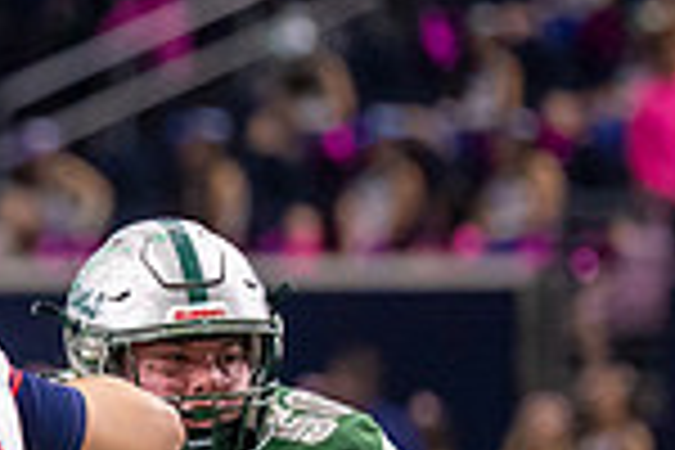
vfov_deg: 1.4
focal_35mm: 1018
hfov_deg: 2.0
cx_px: -661
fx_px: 19086
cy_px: 451
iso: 2000
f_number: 2.8
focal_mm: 164
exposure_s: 1/1000
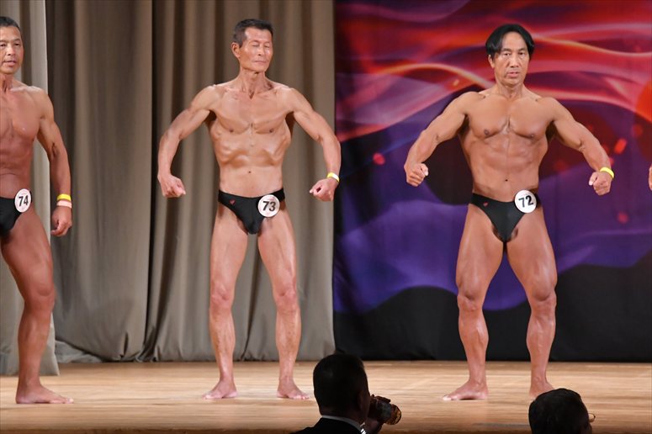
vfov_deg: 5.4
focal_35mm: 255
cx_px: 326
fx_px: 4616
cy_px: 217
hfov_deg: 8.1
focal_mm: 170
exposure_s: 1/400
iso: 5000
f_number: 5.6
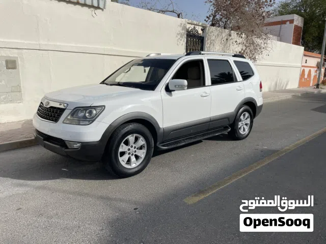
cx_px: 163
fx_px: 245
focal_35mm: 26
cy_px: 122
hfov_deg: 67.3
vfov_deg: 53.1
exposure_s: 1/5556
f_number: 1.6
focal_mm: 4.2
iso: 32
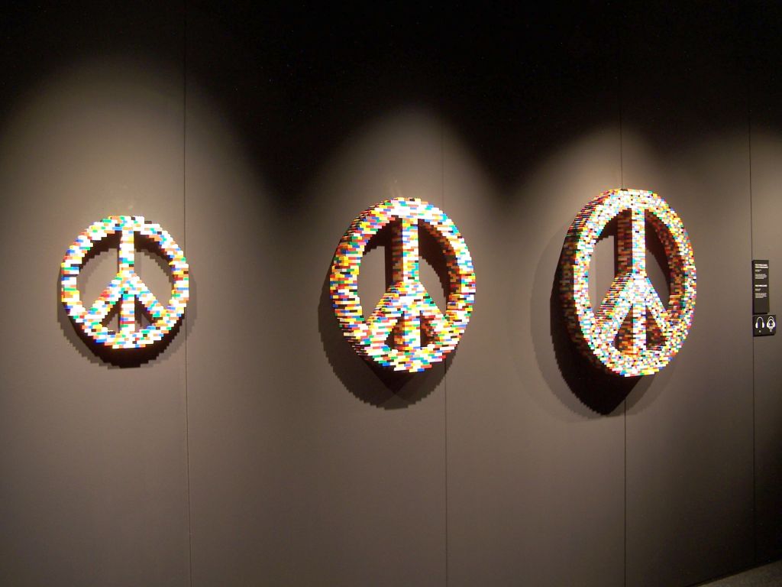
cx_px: 391
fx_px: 858
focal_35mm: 38
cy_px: 294
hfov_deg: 49.0
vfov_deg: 37.7
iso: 80
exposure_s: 1/2
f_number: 2.8
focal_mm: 6.3
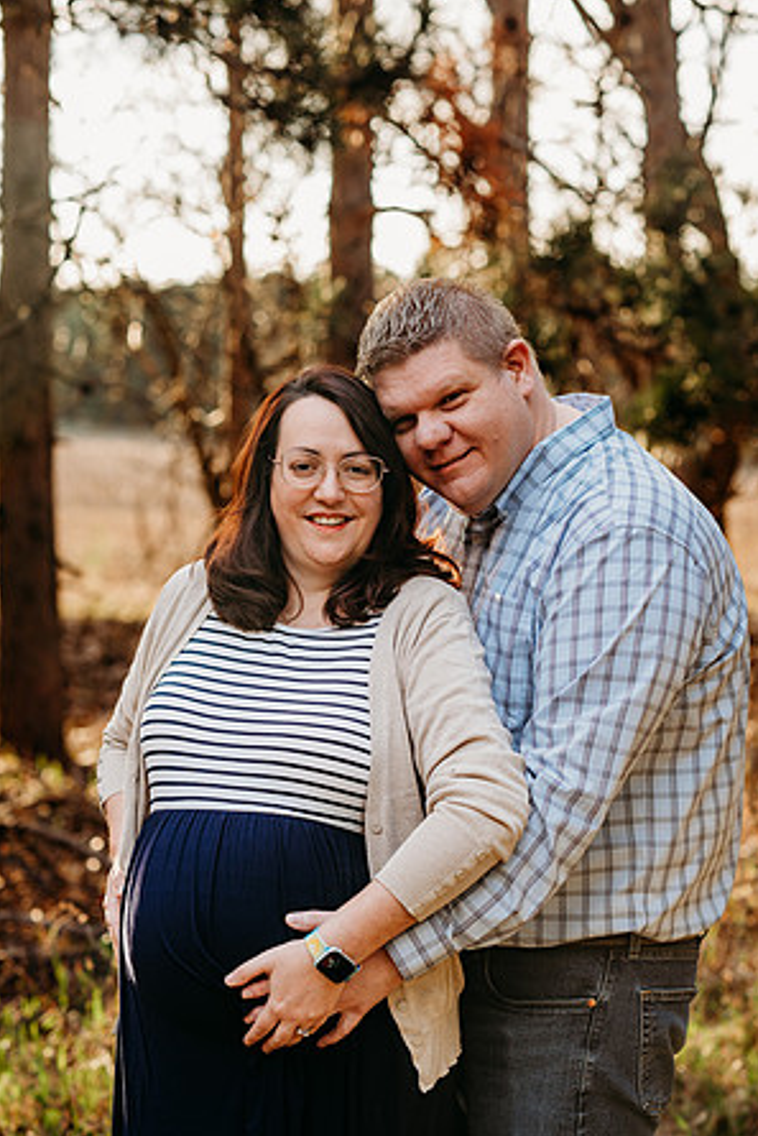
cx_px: 380
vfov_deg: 23.6
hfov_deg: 15.9
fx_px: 2714
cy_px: 567
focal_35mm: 86
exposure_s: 1/200
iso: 200
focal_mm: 85
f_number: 4
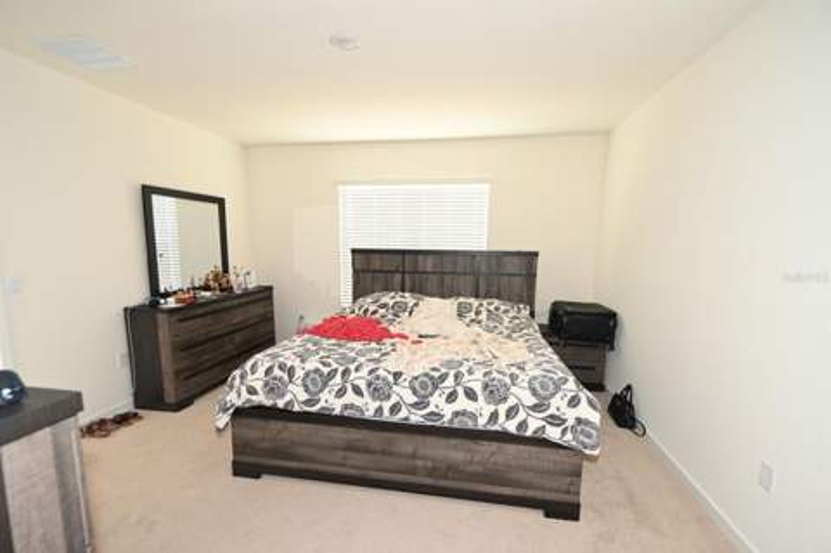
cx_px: 416
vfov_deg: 77.2
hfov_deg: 100.4
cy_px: 276
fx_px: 346
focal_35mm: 15
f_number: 4
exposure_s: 1/60
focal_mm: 10
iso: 1100
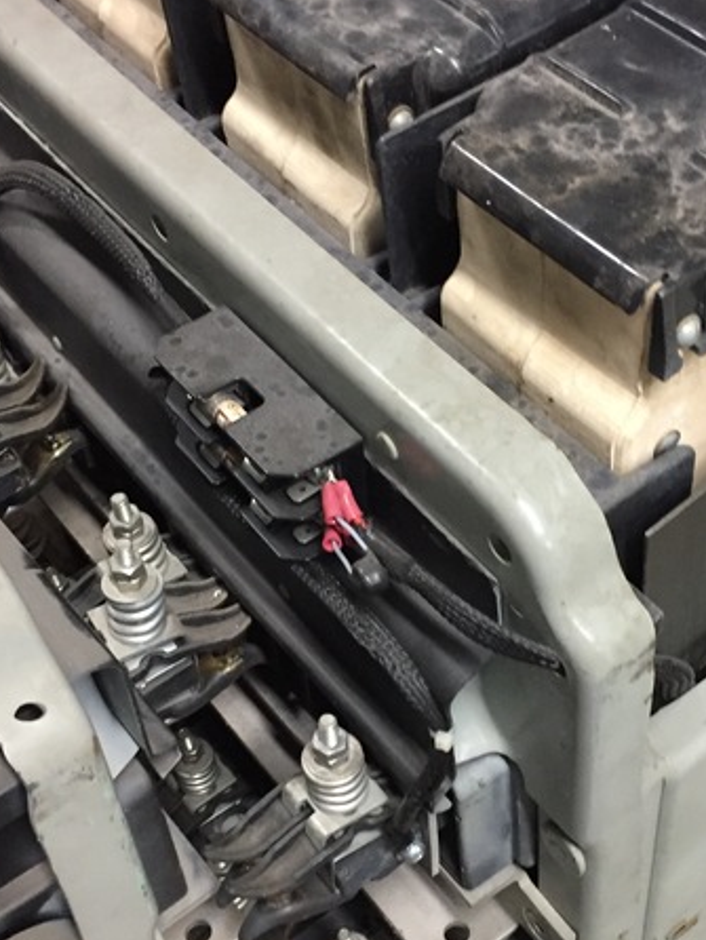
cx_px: 419
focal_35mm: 52
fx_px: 1413
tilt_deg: -48.8
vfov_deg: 36.7
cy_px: 554
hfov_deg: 28.0
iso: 250
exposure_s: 1/17
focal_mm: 4.15
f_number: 2.2
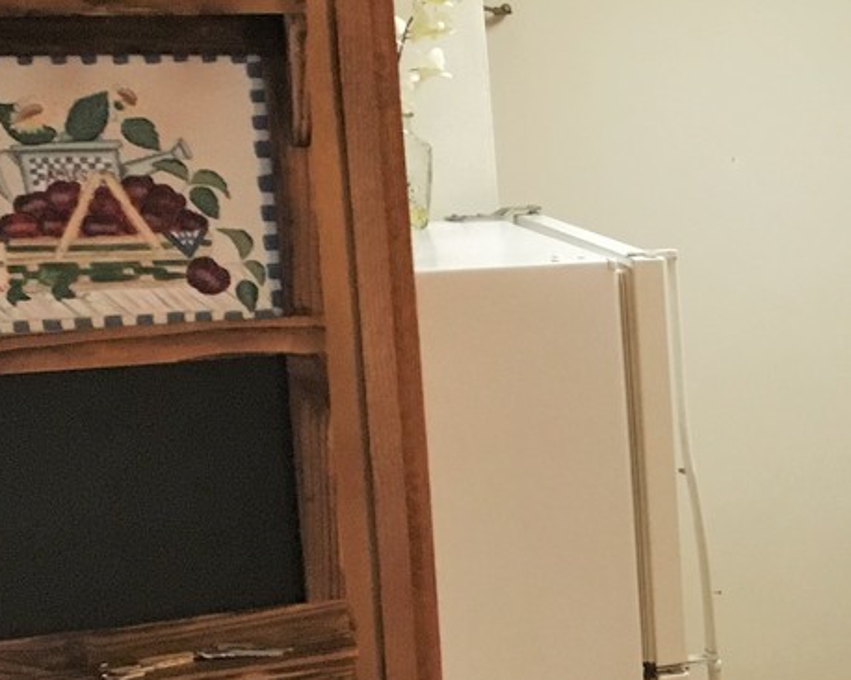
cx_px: 1282
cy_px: 461
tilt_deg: -10.9
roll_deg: +0.2
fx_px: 2241
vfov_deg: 17.2
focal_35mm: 89
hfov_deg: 18.9
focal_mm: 4.15
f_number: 2.2
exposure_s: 1/30
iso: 160
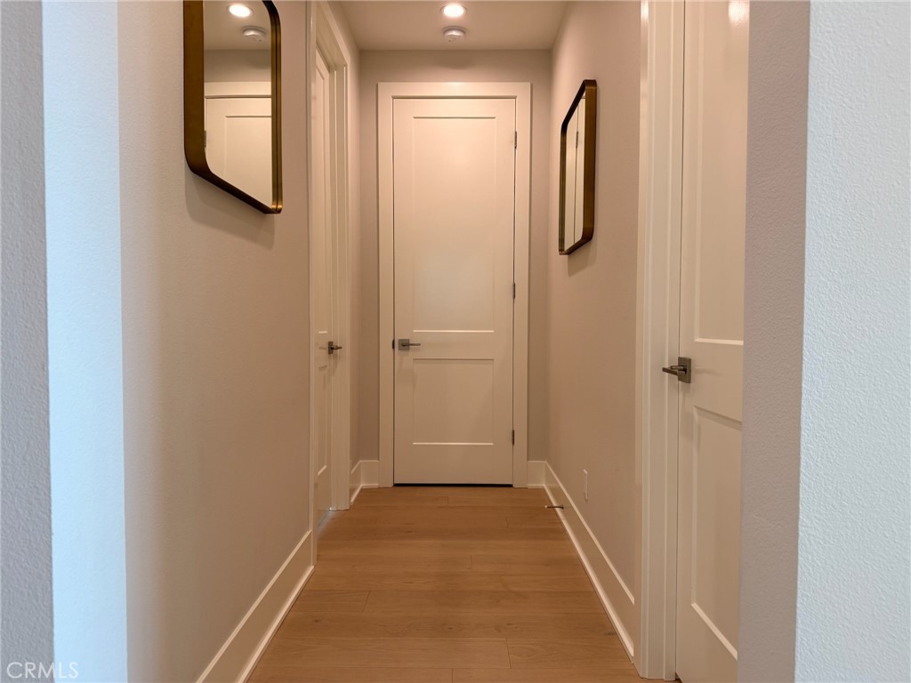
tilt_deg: -1.3
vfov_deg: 56.8
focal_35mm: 24
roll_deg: -0.3
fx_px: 632
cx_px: 456
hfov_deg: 71.6
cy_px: 342
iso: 125
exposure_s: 1/120
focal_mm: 6.76
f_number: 1.78
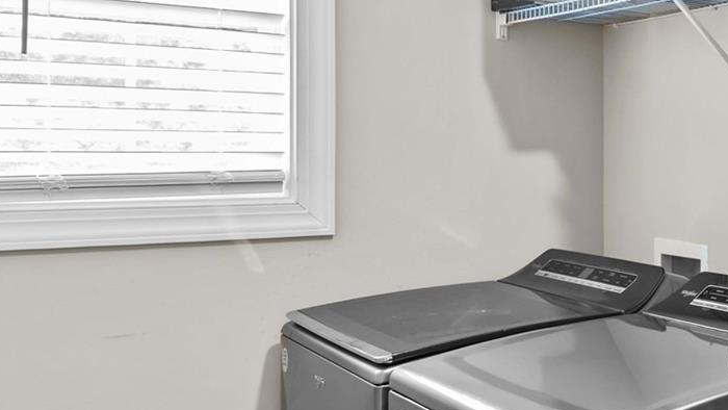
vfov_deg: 24.4
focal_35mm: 49
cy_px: 161
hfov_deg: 32.6
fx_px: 946
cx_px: 925
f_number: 8
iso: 100
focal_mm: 16
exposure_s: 2
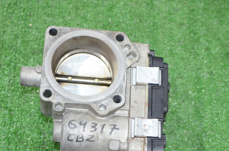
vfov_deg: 16.5
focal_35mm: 82
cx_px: 99
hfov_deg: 24.8
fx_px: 520
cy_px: 107
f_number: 5
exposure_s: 1/60
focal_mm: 38
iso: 2000
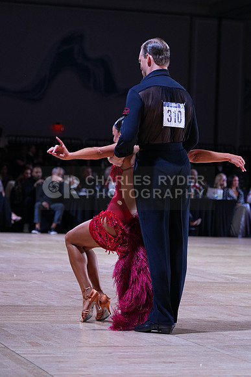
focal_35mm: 120
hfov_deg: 11.4
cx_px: 126
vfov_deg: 17.1
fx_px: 1254
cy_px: 188
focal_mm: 120
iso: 1250
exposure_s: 1/400
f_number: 4
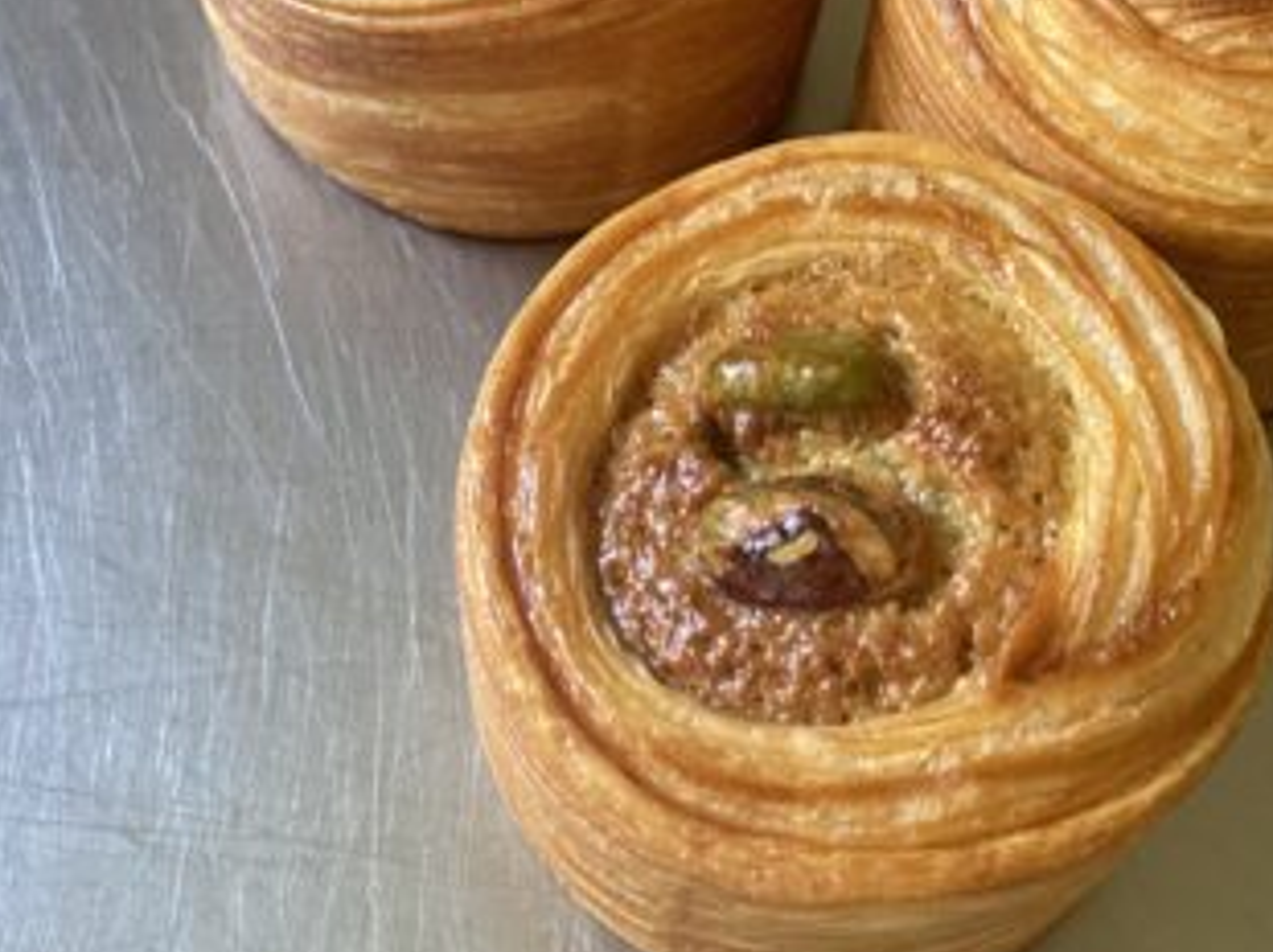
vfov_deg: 25.7
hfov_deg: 33.9
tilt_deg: -58.4
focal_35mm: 56
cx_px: 905
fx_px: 2058
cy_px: 205
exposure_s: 1/50
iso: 320
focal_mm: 4.25
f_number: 1.8
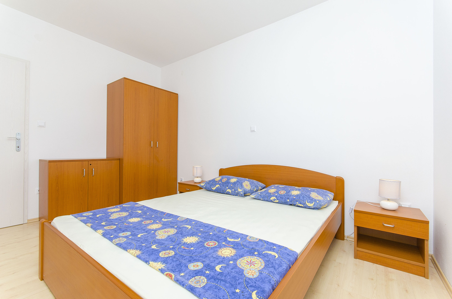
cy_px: 150
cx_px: 226
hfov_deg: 100.5
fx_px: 188
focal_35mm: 15
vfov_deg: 77.1
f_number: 8
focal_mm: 10
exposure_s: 1/160
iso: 200
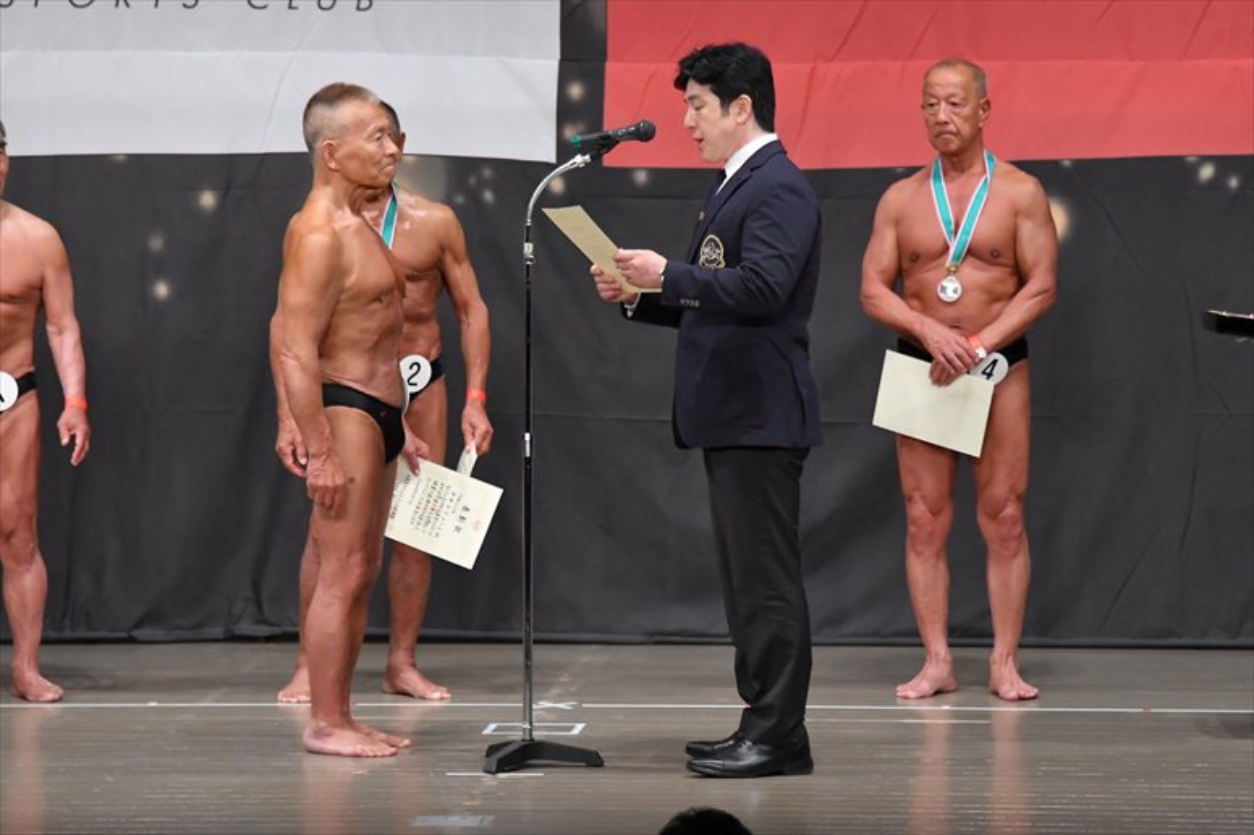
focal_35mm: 202
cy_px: 418
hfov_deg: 10.2
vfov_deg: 6.8
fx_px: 7033
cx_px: 627
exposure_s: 1/400
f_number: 5.6
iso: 5000
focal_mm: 135
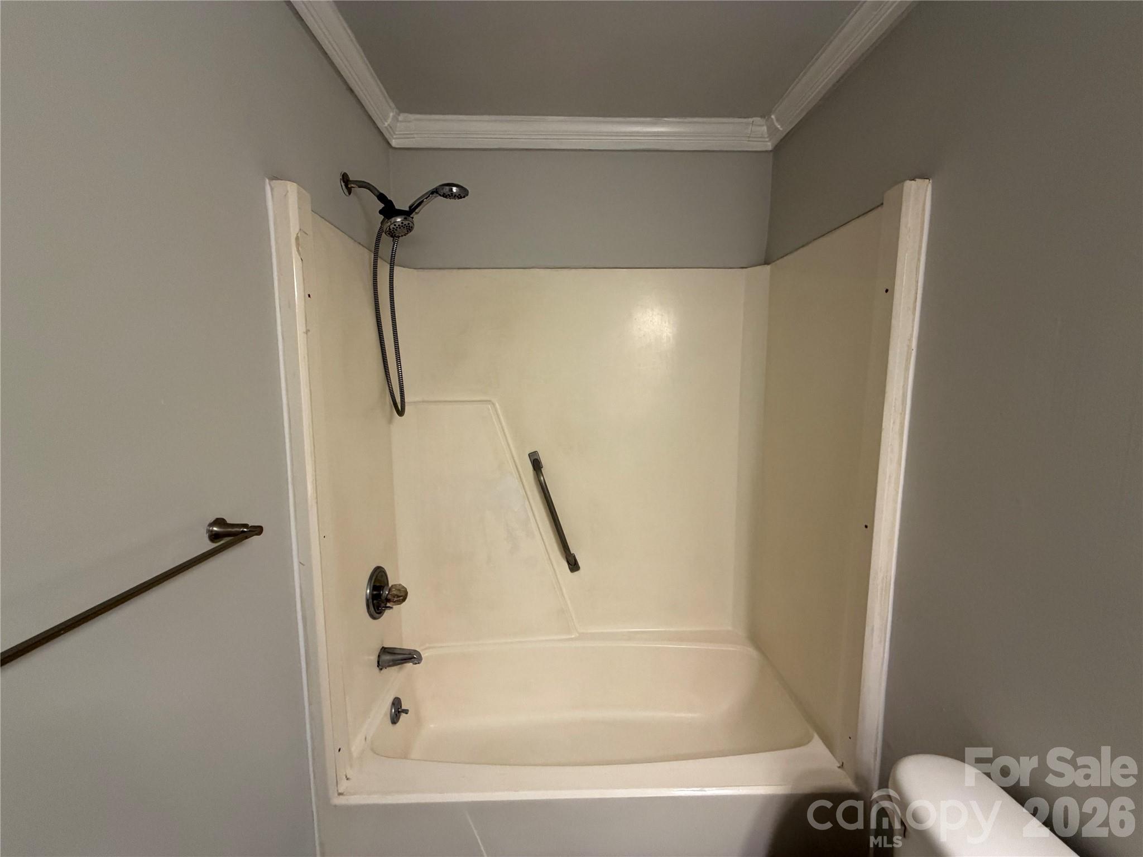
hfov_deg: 102.1
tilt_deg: -6.2
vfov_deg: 85.7
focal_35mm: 14
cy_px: 428
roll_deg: -0.1
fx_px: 462
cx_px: 572
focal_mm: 2.22
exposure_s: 1/60
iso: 200
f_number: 2.2
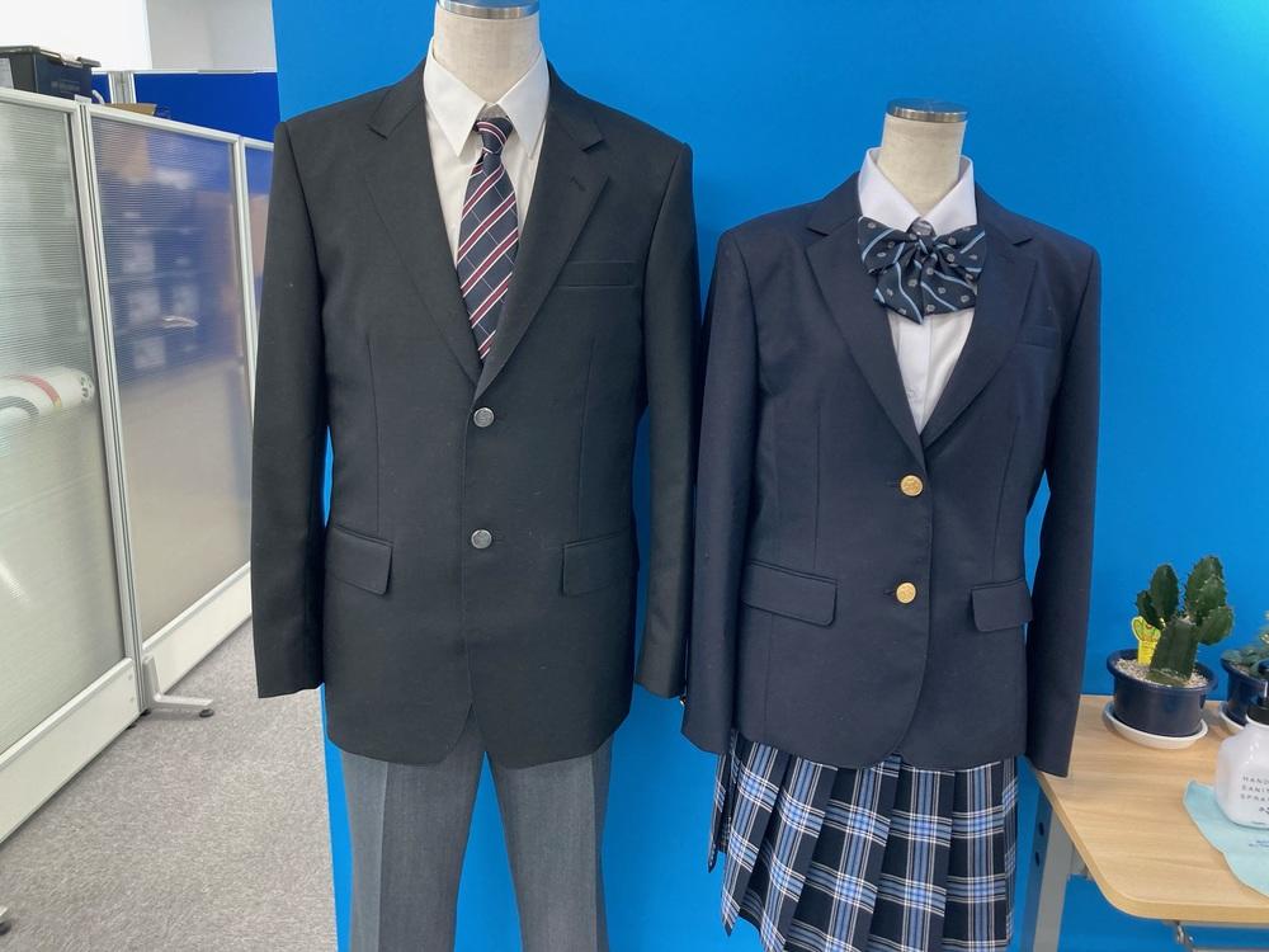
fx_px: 1026
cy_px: 476
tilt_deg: -13.3
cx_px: 634
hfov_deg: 63.4
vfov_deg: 49.7
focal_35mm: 28
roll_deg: +0.2
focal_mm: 4
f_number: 1.8
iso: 125
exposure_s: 1/60
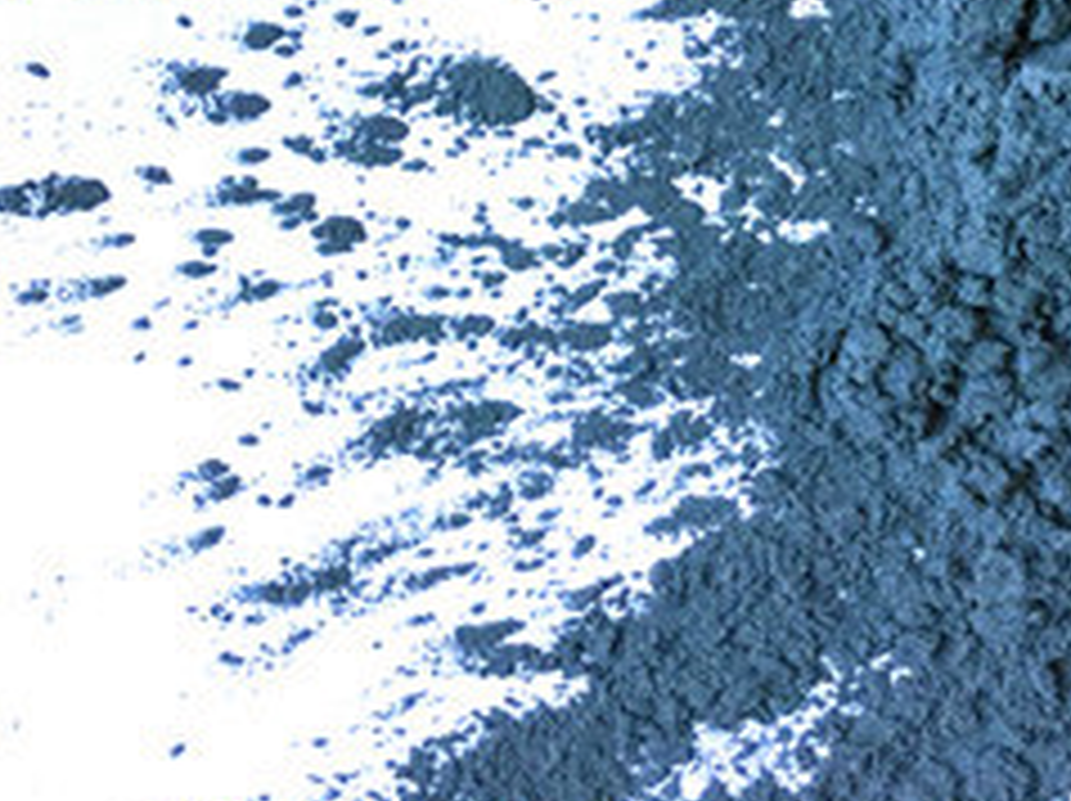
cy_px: 9
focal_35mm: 106
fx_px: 3276
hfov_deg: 18.5
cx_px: 770
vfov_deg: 13.7
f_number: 2.4
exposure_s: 1/100
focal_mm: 3.3
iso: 40
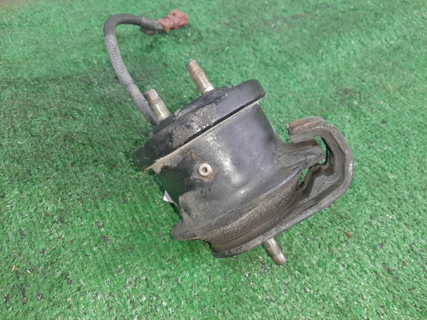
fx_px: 321
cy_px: 160
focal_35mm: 26
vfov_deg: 53.1
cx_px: 214
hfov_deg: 67.3
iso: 224
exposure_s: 1/50
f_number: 1.7
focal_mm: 3.93
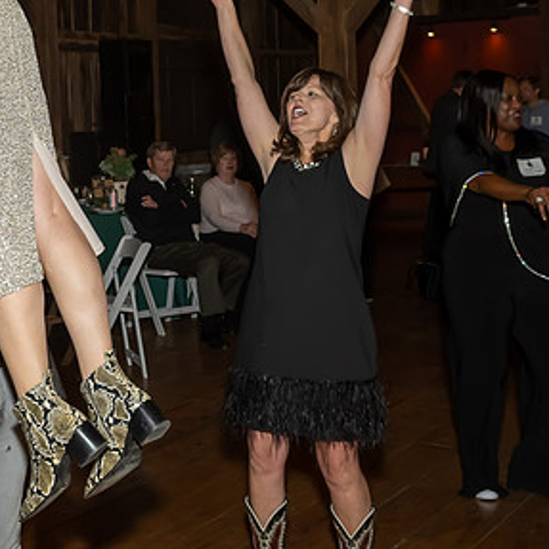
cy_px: 131
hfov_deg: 26.5
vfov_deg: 26.9
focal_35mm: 63
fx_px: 1130
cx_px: 71
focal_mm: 17
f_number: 7.1
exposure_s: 1/250
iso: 640
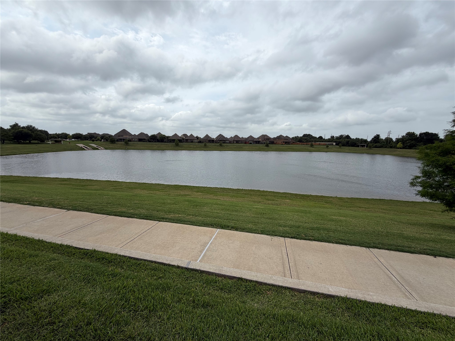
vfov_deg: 85.7
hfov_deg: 102.1
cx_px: 228
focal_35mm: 14
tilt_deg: -9.2
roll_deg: -1.1
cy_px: 170
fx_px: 184
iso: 20
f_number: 2.2
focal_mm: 2.22
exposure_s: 1/1368
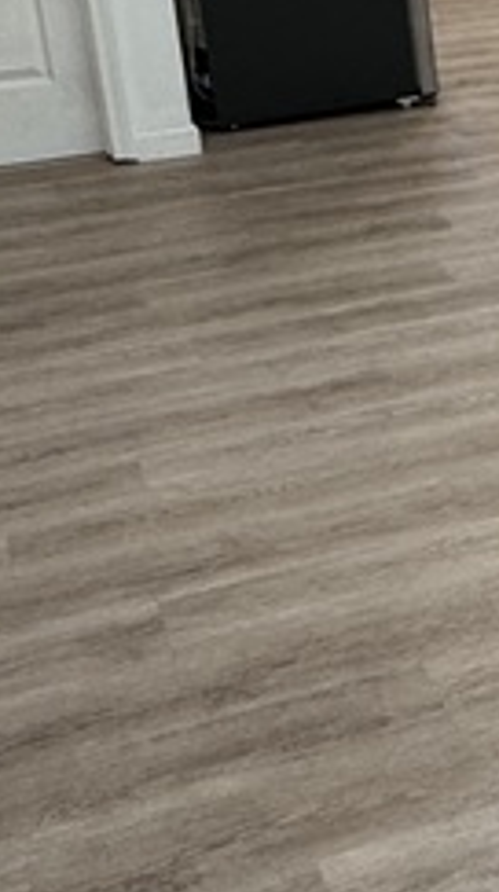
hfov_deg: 14.1
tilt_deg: -19.9
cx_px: 882
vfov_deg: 27.6
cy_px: 255
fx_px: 1795
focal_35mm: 76
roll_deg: +0.7
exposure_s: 1/99
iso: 80
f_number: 2.2
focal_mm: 2.22
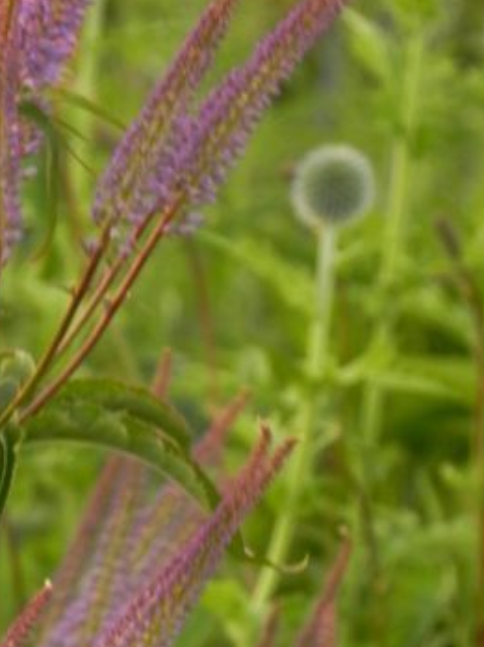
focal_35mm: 567
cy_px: 436
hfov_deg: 2.6
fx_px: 10590
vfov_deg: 3.5
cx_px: -59
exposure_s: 1/15
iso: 160
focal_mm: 44
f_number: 5.6
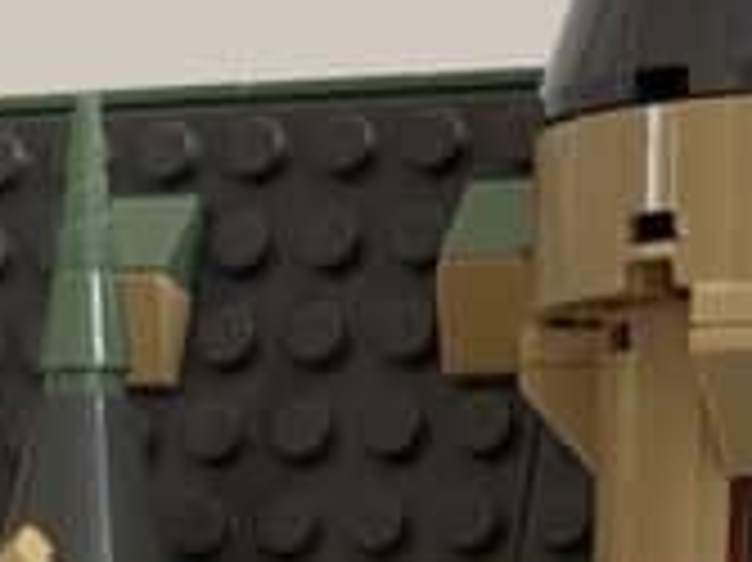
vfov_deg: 4.9
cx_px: -32
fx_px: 6404
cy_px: 1416
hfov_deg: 6.7
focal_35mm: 295
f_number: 1.78
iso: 125
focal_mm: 6.76
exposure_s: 1/59
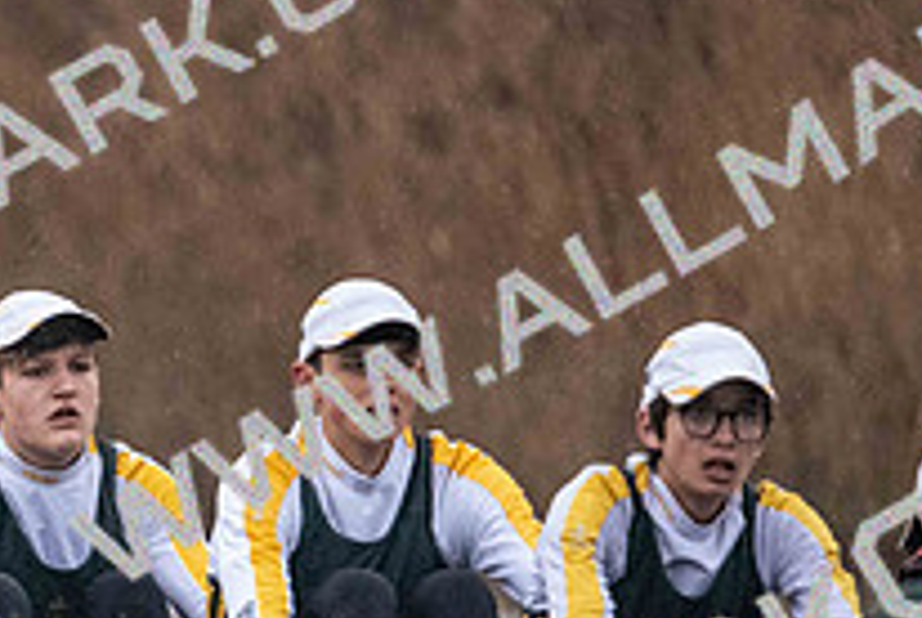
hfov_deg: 1.8
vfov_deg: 1.2
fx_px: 28853
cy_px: 656
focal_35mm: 1125
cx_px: -255
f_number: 4.5
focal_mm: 400
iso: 6400
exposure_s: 1/1600
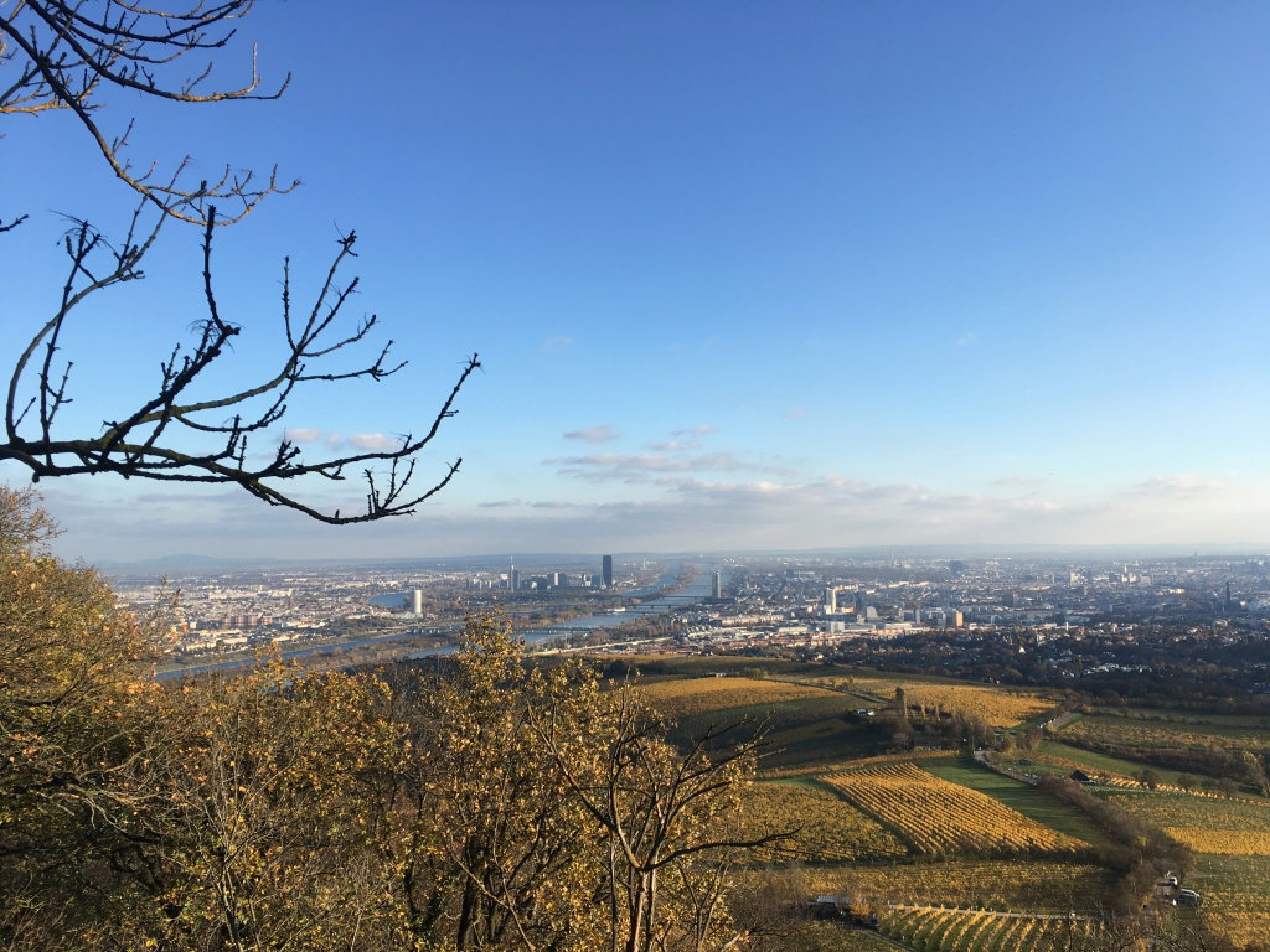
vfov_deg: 48.2
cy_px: 476
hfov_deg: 61.7
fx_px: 1064
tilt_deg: +4.0
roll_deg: +0.8
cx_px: 635
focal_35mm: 29
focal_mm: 4.15
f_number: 2.2
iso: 25
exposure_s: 1/938
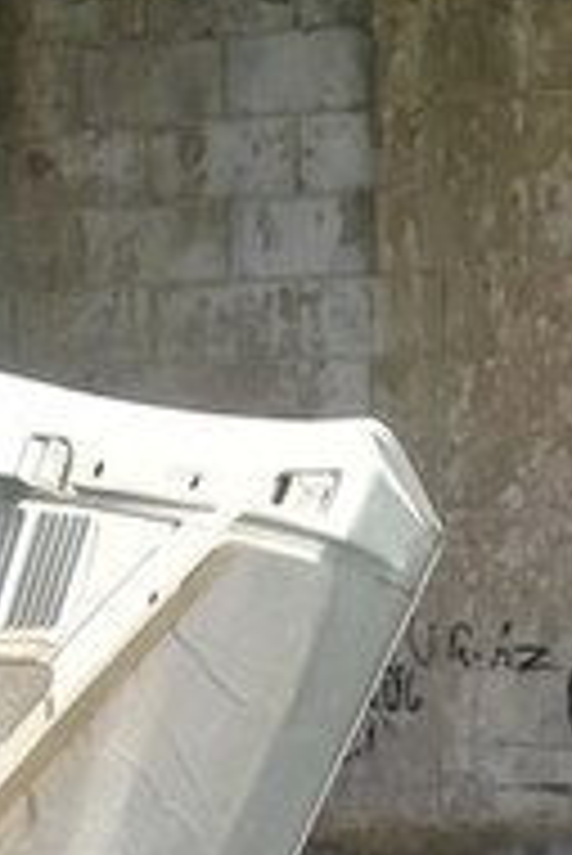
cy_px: 1048
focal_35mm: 84
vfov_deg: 22.2
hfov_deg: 16.3
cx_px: 257
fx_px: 1998
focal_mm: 3.3
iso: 50
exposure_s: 1/602
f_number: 2.2
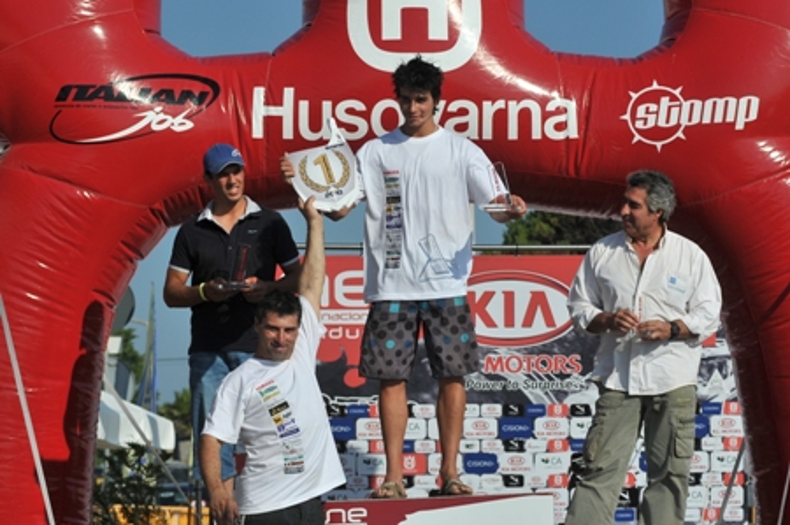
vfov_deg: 13.0
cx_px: 395
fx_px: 2302
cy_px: 262
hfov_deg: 19.5
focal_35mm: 105
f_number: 5
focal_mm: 70
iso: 200
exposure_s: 1/2500
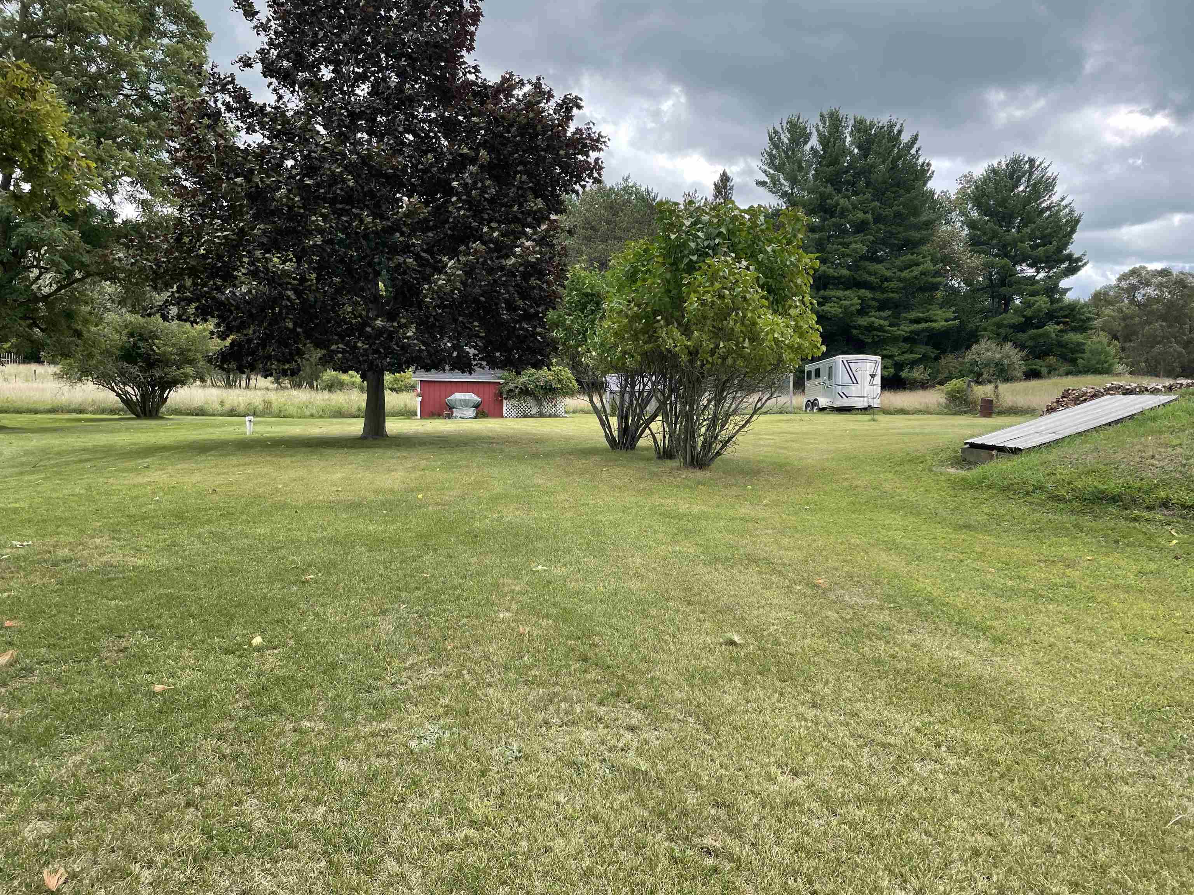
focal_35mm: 26
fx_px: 897
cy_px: 448
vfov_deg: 53.1
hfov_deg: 67.3
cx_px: 597
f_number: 1.6
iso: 32
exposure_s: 1/734
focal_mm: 4.2
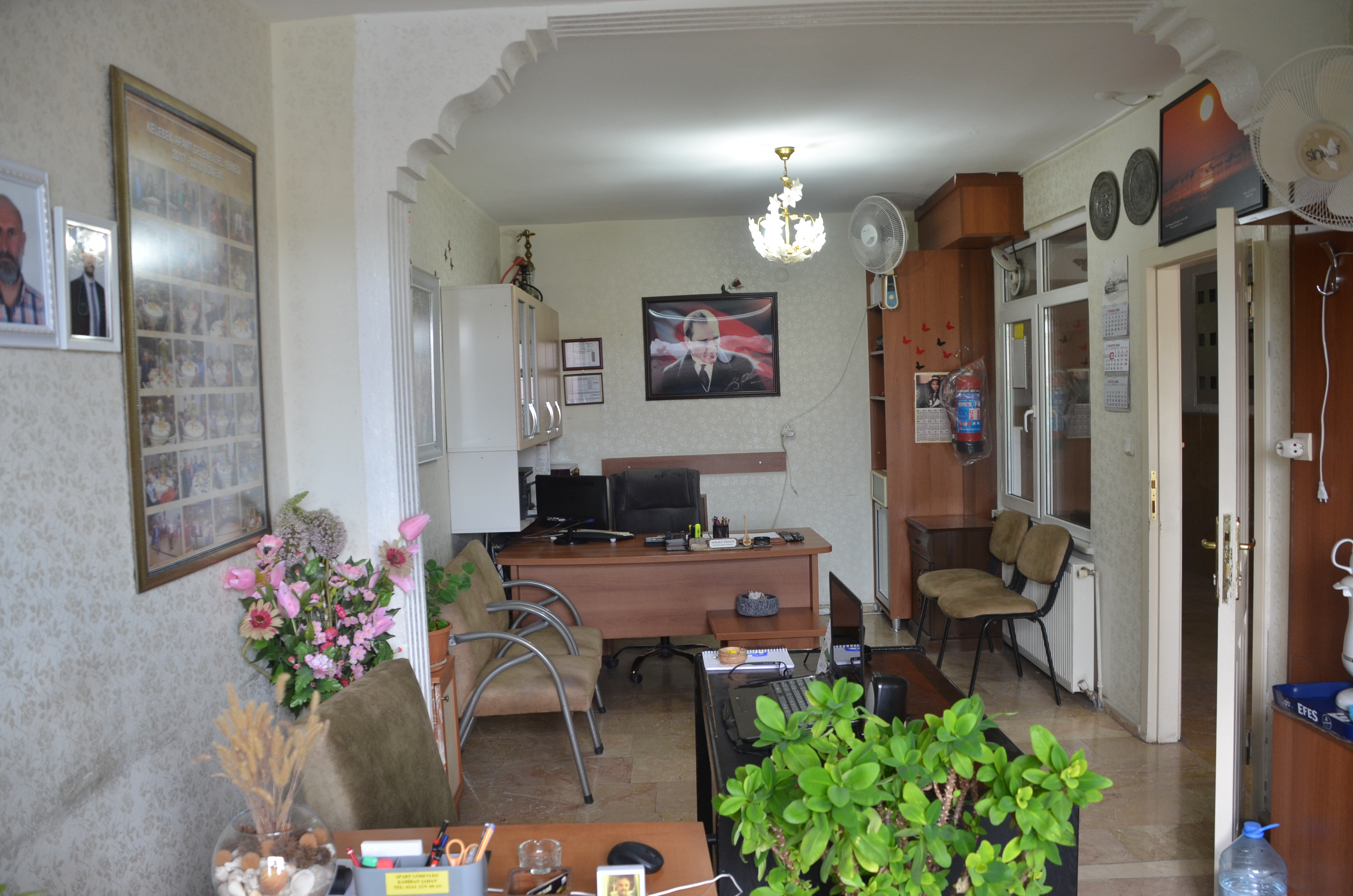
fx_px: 1125
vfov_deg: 43.4
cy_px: 448
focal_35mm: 30
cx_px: 676
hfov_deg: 62.0
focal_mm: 20
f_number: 4
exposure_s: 1/60
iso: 500
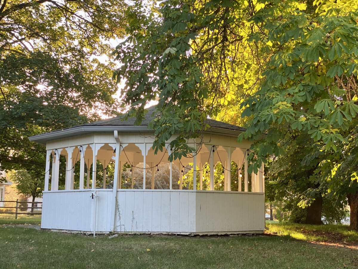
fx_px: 538
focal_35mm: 52
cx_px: 179
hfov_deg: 36.8
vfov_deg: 28.0
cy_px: 134
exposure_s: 1/121
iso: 64
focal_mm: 6
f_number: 2
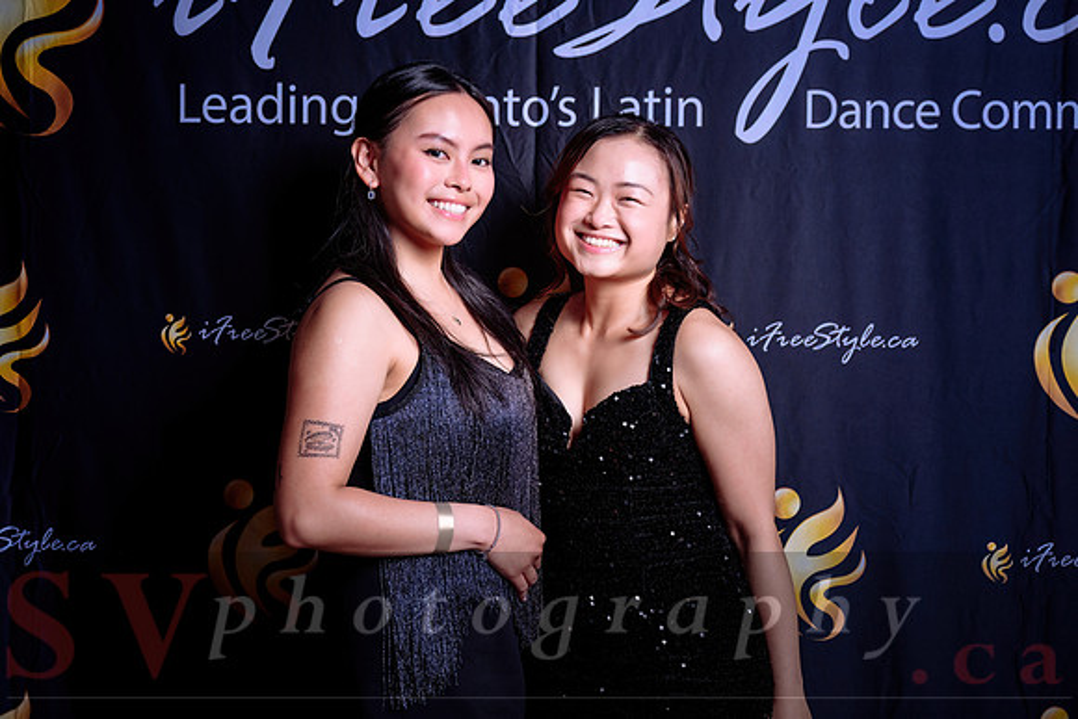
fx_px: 1751
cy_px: 360
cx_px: 531
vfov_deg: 23.2
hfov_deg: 34.2
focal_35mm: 58
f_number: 4.5
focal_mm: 57
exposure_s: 1/160
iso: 125
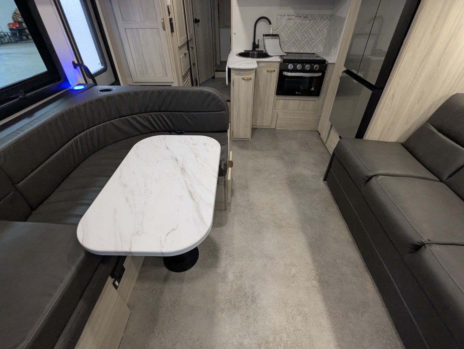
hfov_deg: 94.4
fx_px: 215
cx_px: 232
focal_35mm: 16
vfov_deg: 78.2
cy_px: 174
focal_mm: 2.35
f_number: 2.2
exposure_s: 1/45
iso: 454
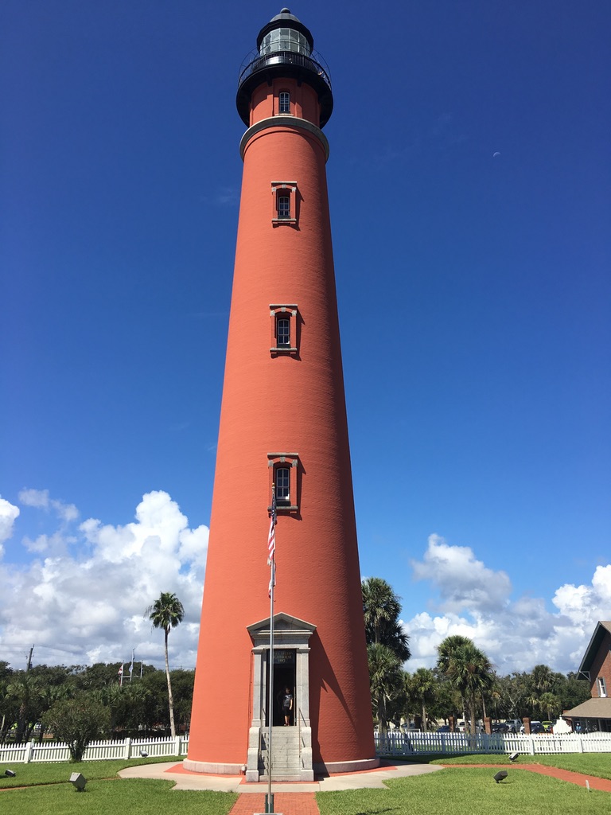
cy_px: 408
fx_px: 682
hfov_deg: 48.2
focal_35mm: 29
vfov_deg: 61.7
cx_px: 306
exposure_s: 1/1709
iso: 25
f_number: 2.2
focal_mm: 4.15
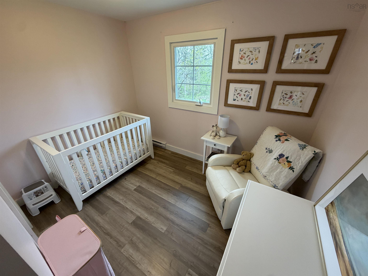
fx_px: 149
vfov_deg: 85.7
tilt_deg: -26.1
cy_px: 138
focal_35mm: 14
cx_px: 184
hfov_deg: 102.1
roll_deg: +1.1
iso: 250
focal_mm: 2.22
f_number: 2.2
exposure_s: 1/120
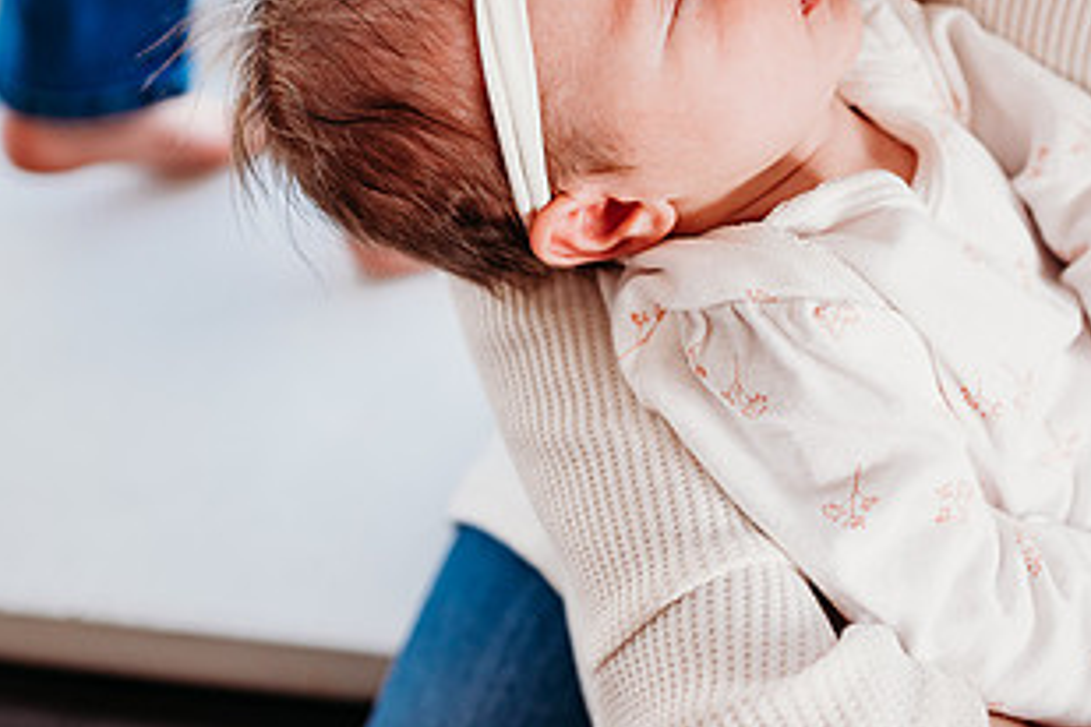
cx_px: 710
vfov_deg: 28.8
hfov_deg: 43.1
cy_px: 86
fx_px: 1364
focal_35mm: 45
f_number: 2.8
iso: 400
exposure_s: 1/500
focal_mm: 24
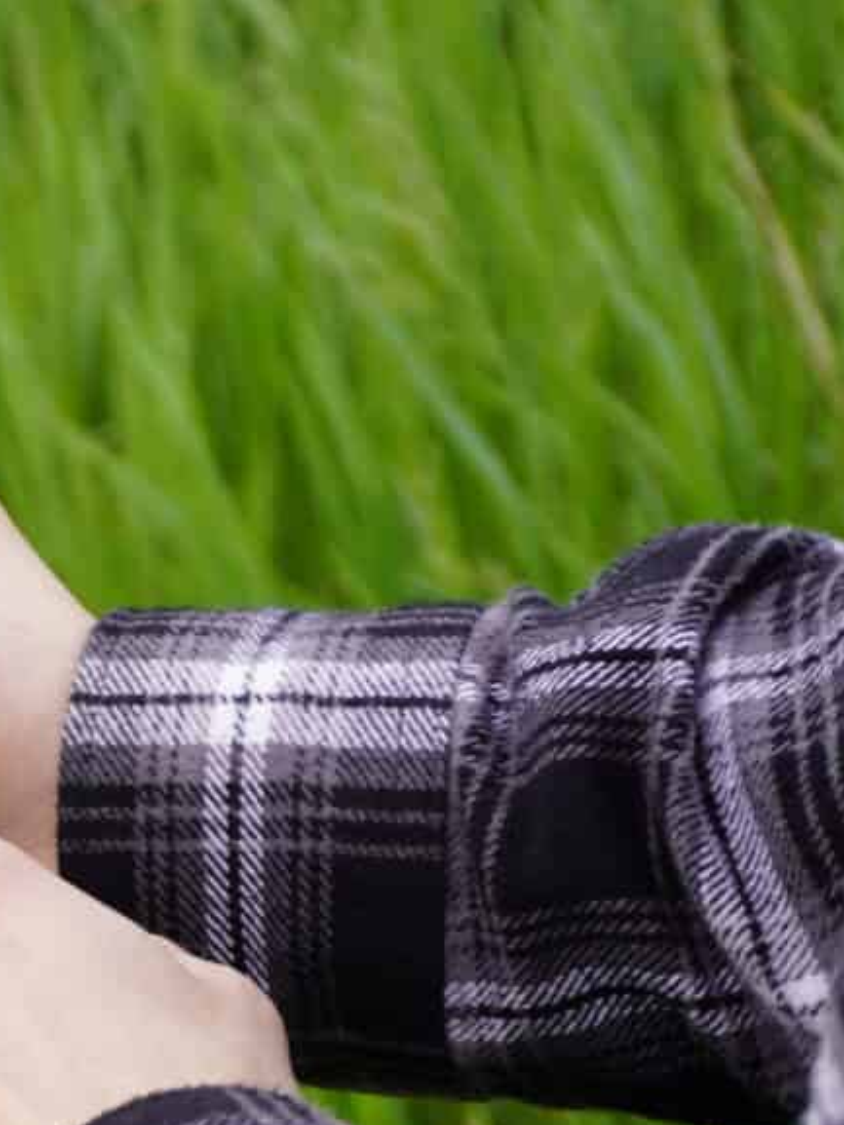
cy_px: 838
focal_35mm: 169
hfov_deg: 8.5
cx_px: -616
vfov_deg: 11.7
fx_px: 5492
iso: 100
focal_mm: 44
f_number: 5.6
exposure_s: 1/125
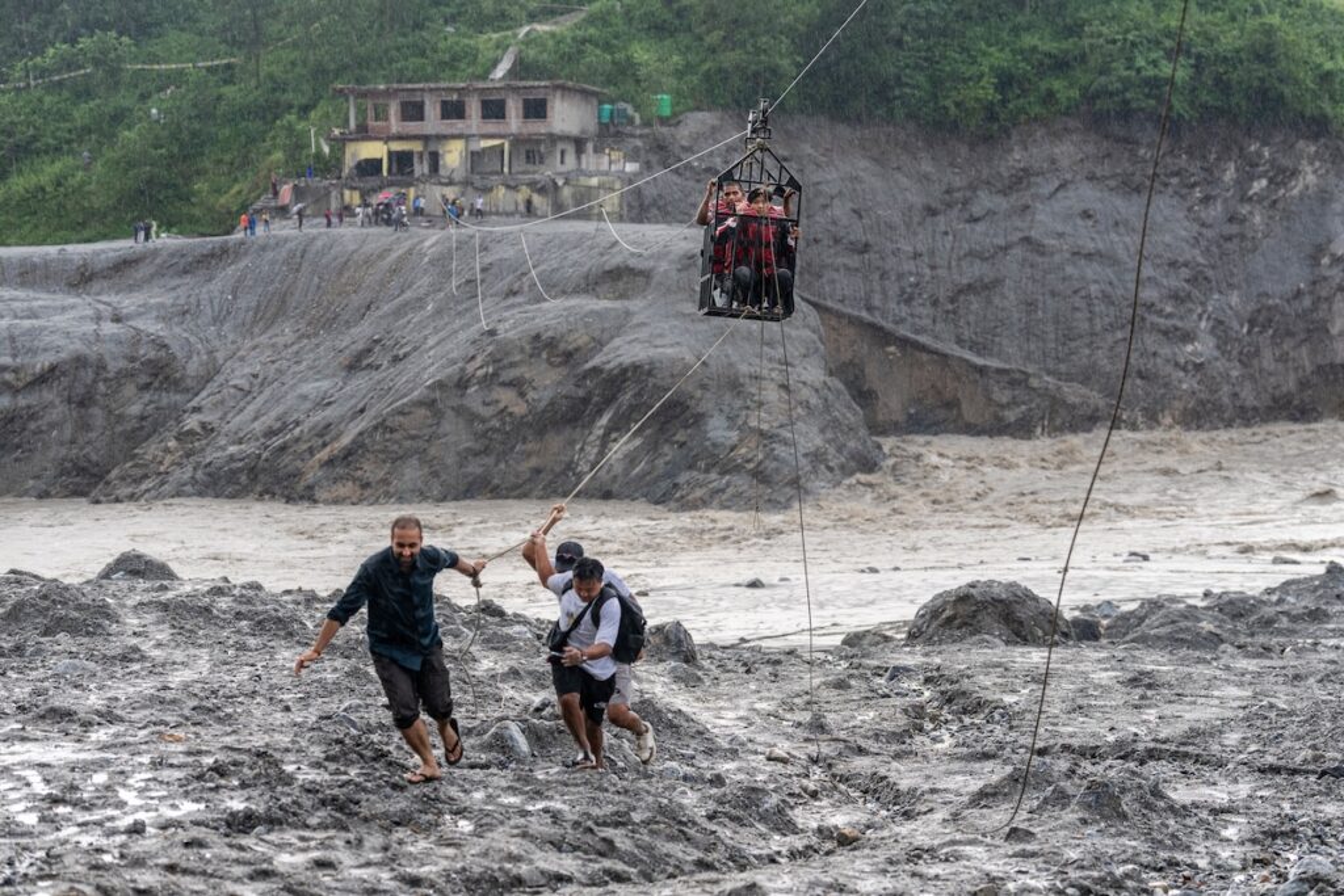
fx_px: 3211
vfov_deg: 15.9
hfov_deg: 23.6
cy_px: 448
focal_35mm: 86
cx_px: 672
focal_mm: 86
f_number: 4
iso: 1000
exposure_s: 1/160
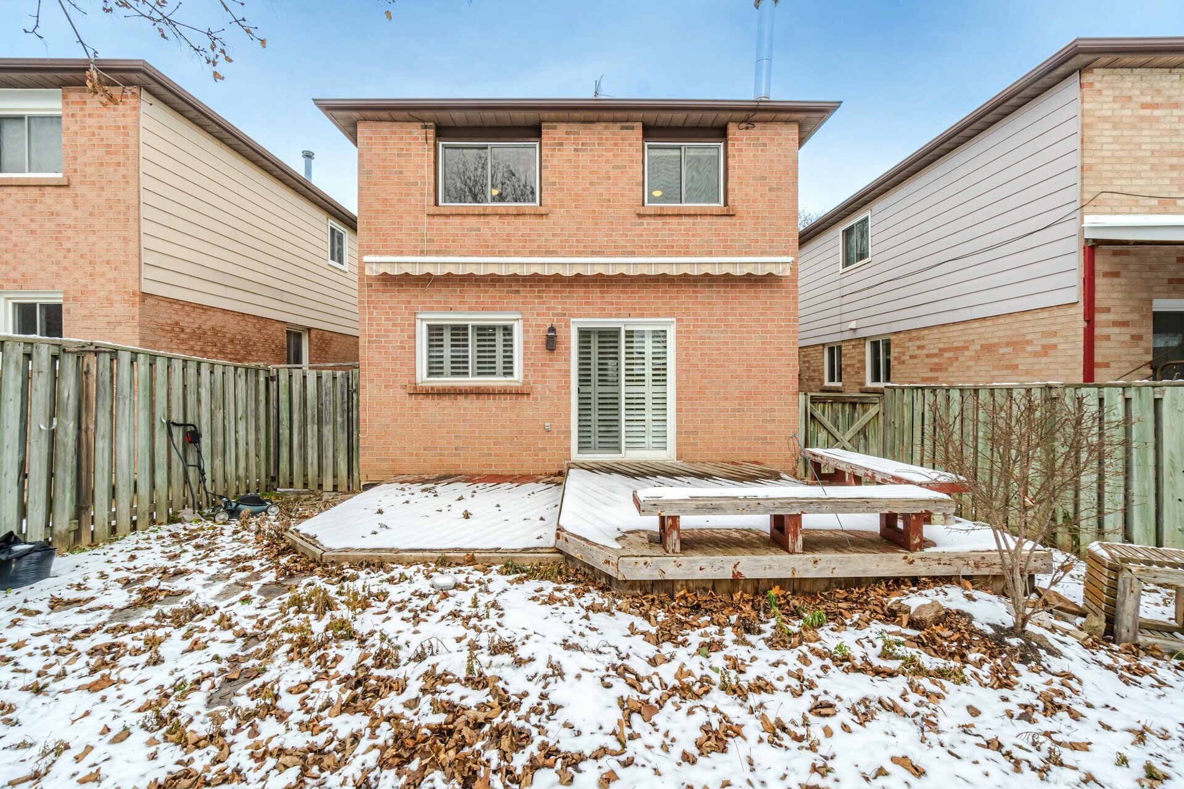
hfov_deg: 100.4
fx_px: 493
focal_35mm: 15
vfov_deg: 77.3
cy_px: 394
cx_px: 592
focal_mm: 10
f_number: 13
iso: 100
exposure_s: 1/60
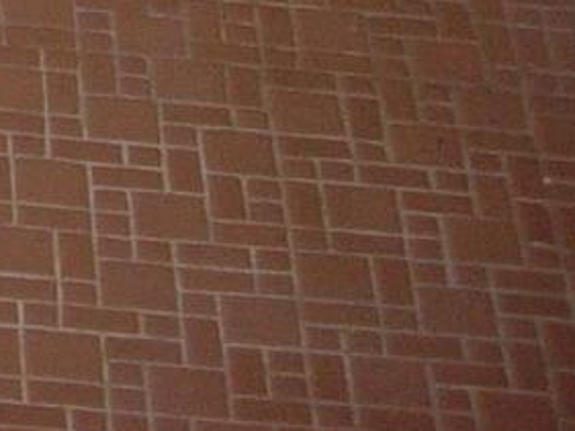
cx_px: -1463
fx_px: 4603
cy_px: -1115
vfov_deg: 5.0
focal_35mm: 277
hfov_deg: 6.2
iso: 79
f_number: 2.8
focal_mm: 7.8
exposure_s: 1/64
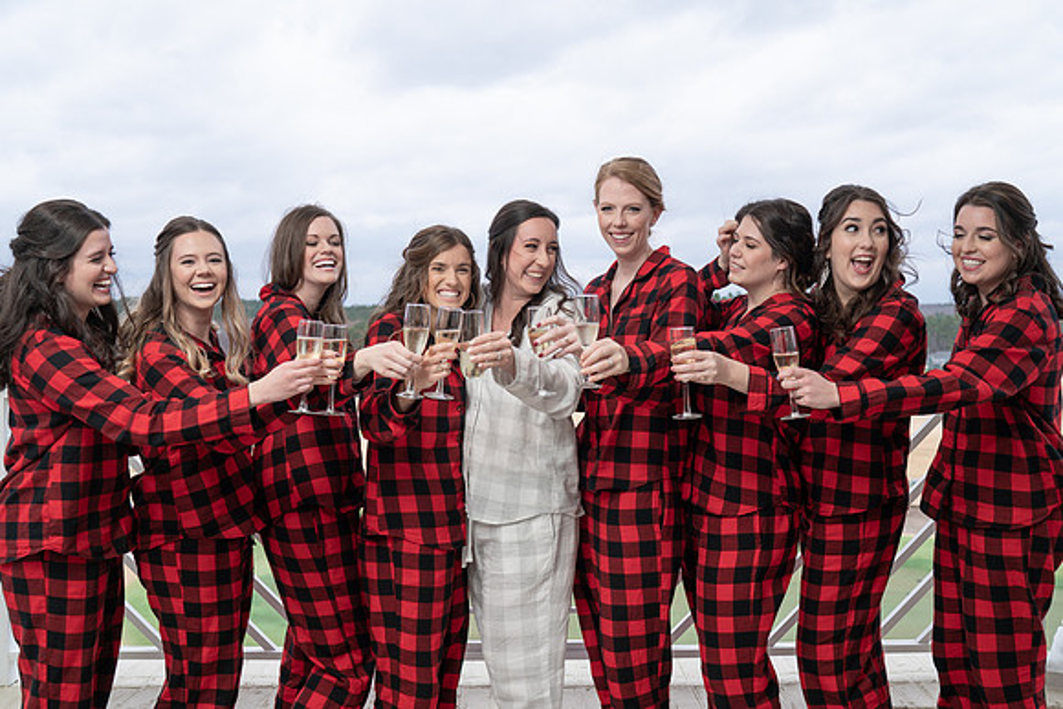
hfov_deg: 52.8
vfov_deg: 36.6
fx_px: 1072
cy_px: 341
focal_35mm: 36
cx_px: 535
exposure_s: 1/250
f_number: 4
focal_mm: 35
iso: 100
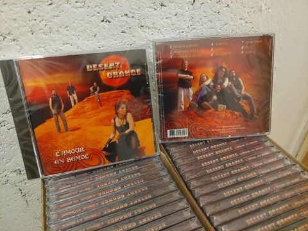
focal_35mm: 25
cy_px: 116
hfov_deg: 69.4
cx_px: 154
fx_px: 222
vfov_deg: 54.9
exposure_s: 1/14
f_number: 1.8
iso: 1000
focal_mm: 5.23
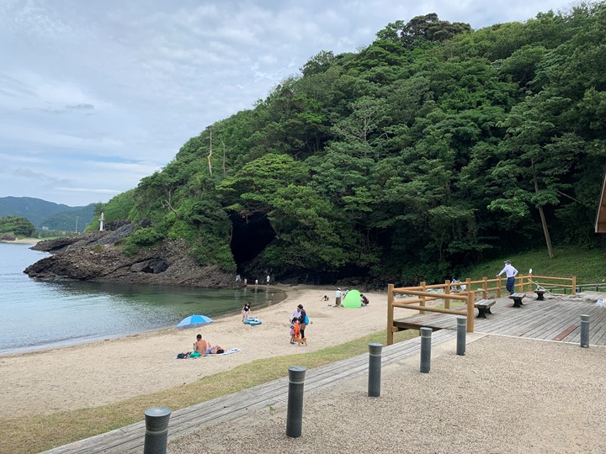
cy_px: 227
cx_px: 303
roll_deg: -2.6
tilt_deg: +2.8
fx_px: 455
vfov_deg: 53.1
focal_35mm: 26
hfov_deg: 67.3
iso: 25
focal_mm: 4.25
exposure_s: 1/1387
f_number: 1.8
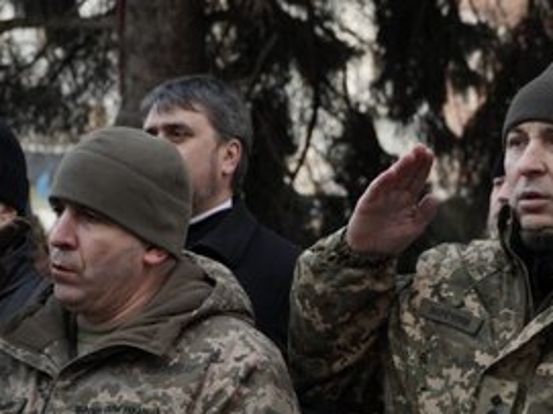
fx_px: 2007
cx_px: 290
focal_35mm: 126
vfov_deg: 11.8
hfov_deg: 15.7
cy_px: 268
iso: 640
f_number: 5.6
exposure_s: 1/100
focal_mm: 59
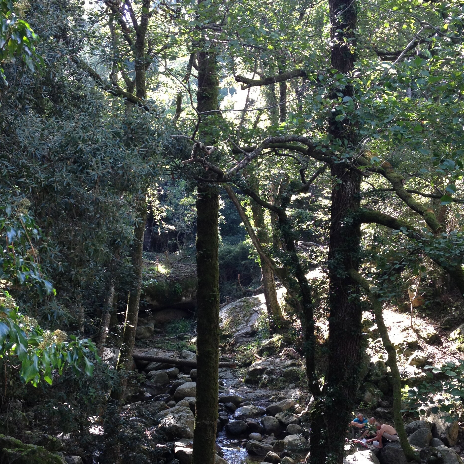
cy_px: 282
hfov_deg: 31.6
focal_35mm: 54
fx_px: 819
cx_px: 217
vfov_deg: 31.5
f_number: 2.4
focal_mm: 4.28
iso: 80
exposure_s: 1/60
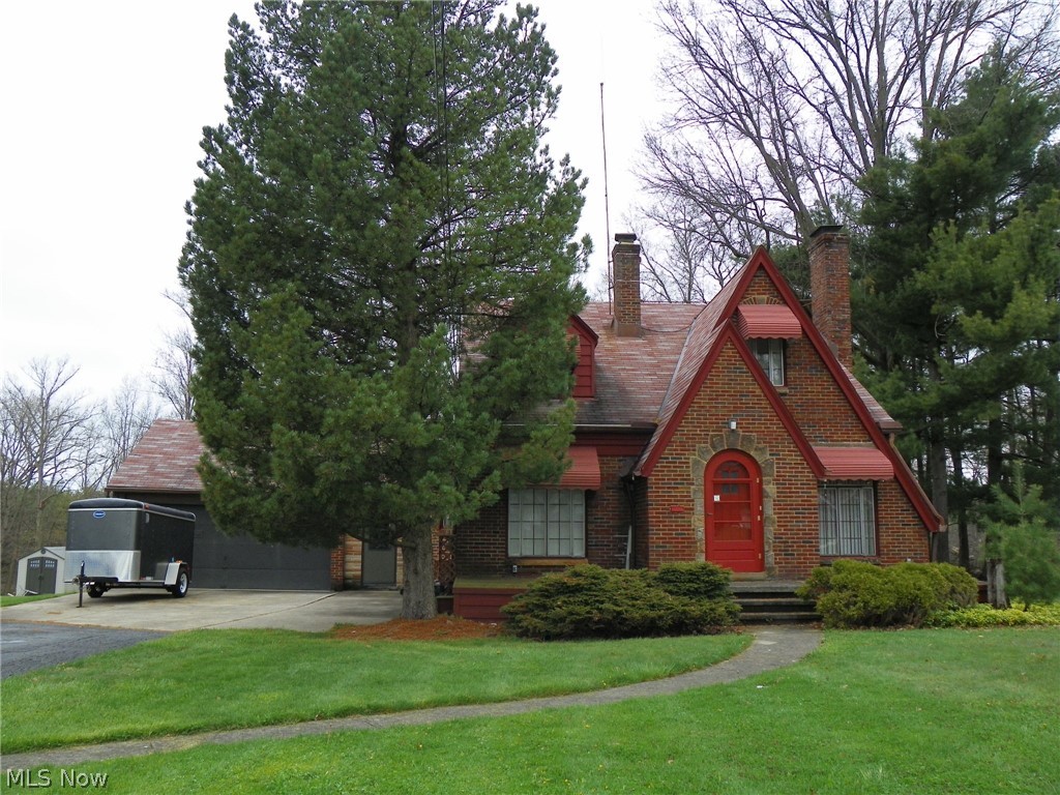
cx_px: 530
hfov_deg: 60.0
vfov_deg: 46.8
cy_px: 398
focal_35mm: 30
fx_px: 919
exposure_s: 1/200
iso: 64
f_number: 3.5
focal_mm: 5.3
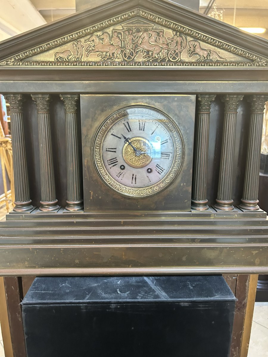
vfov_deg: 67.3
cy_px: 178
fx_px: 268
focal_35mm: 26
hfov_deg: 53.1
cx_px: 134
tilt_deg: -13.2
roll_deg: -0.1
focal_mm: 5.7
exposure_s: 1/50
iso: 320
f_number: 1.5
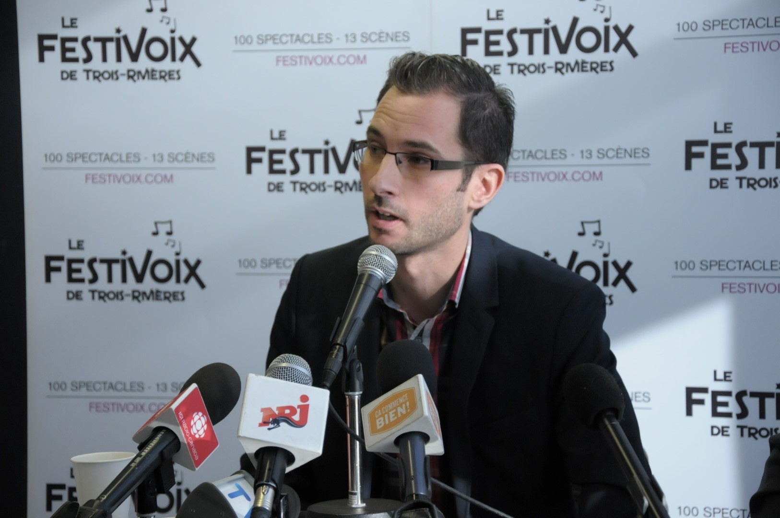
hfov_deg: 20.6
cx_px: 390
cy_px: 259
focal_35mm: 99
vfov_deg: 13.8
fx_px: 2142
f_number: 5.3
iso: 1250
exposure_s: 1/100
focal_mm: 66
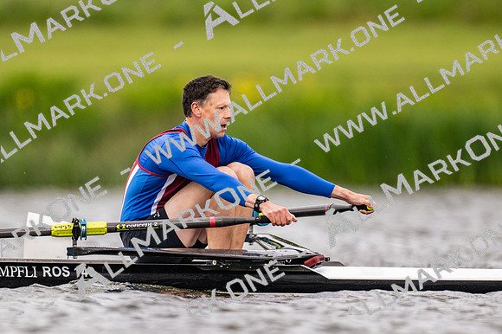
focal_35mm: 900
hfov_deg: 2.3
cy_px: 167
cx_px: 251
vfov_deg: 1.5
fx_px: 12542
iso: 900
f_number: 4
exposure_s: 1/2500
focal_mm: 600
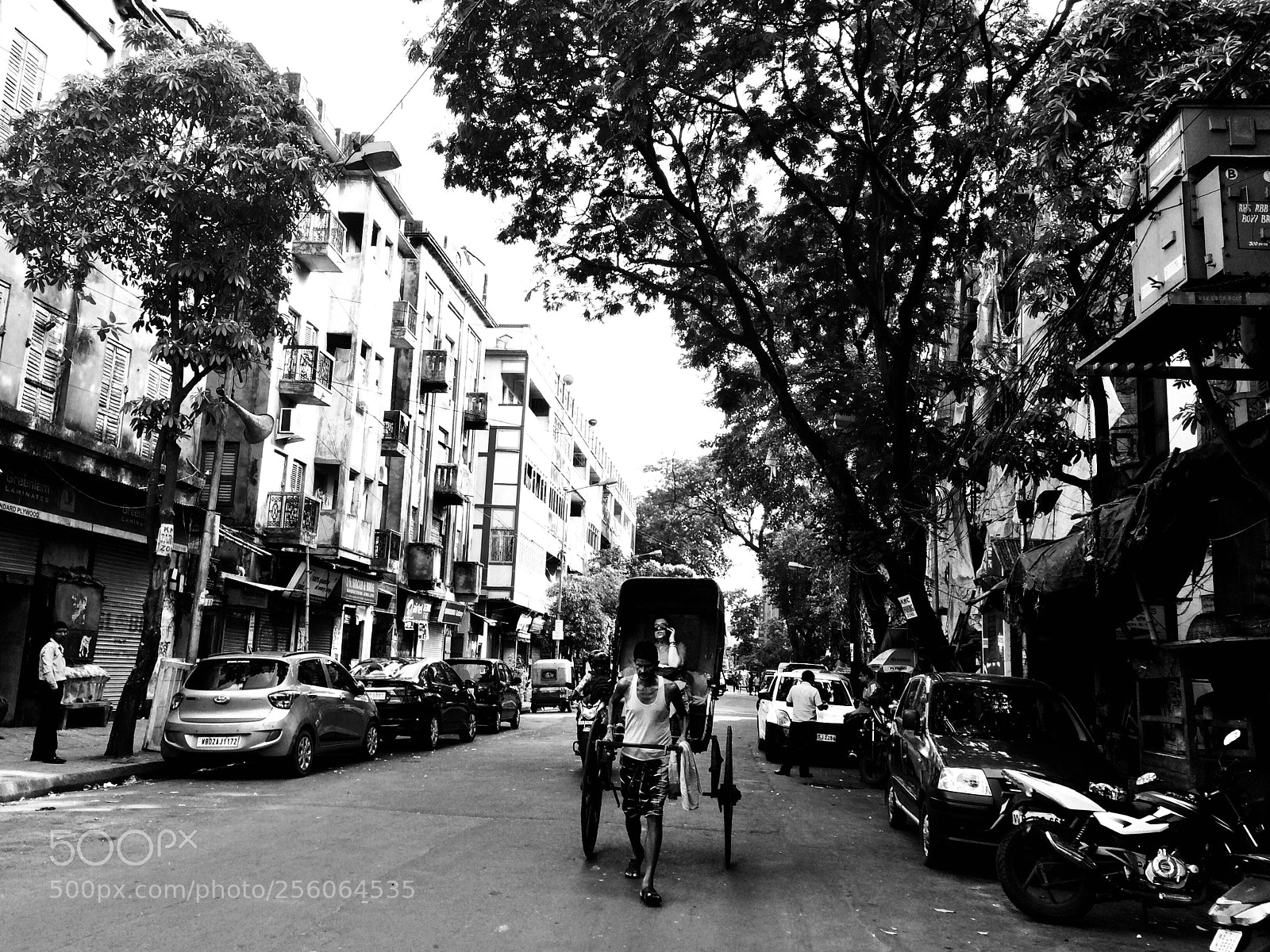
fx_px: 1064
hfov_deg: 61.7
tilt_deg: +11.3
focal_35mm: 29
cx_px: 635
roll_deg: +0.9
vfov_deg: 48.2
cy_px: 476
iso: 32
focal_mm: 4.15
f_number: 2.2
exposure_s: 1/270
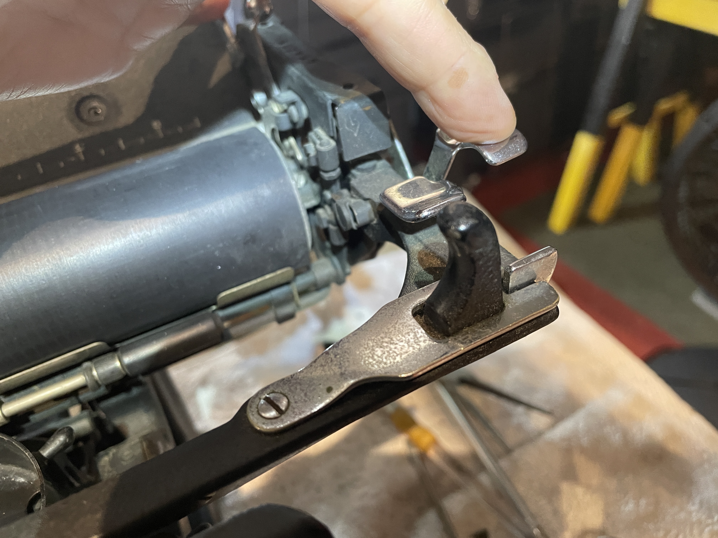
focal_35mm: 26
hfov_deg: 67.3
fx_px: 539
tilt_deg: -41.7
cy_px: 269
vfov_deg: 53.1
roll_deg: +7.0
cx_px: 359
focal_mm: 4.2
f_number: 1.6
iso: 400
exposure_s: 1/43
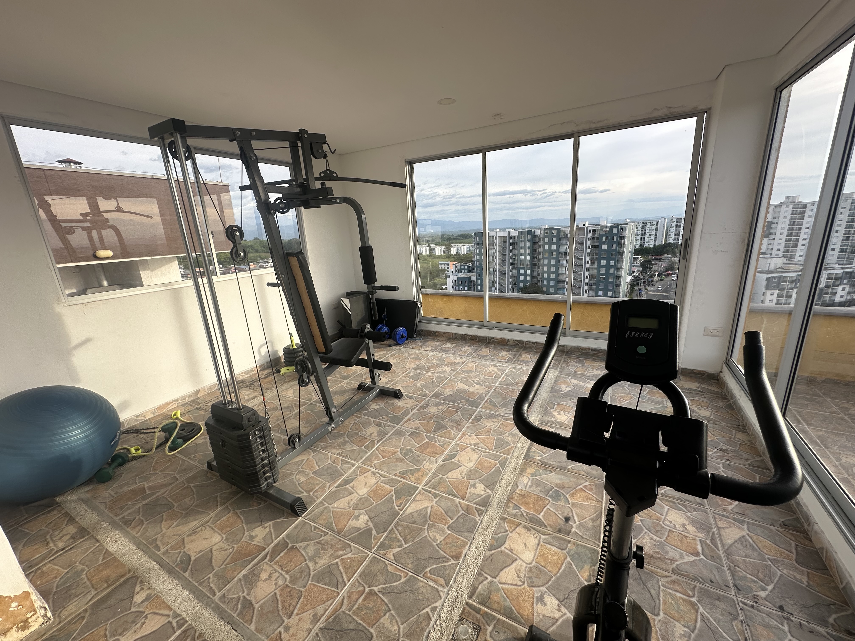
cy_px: 320
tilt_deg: -16.1
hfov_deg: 102.1
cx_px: 428
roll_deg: +3.3
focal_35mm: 14
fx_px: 346
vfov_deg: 85.7
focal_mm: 2.22
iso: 40
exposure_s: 1/415
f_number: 2.2
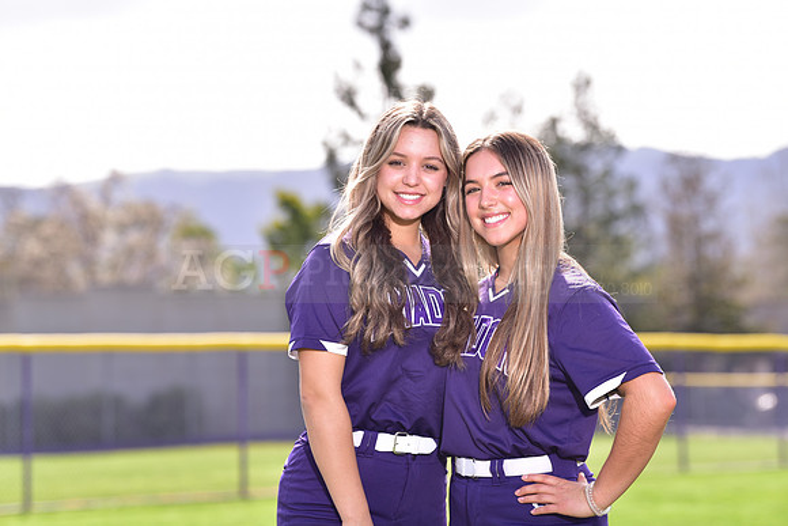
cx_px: 394
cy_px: 263
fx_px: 3065
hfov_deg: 14.7
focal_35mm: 140
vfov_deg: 9.8
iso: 100
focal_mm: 140
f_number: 5
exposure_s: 1/250
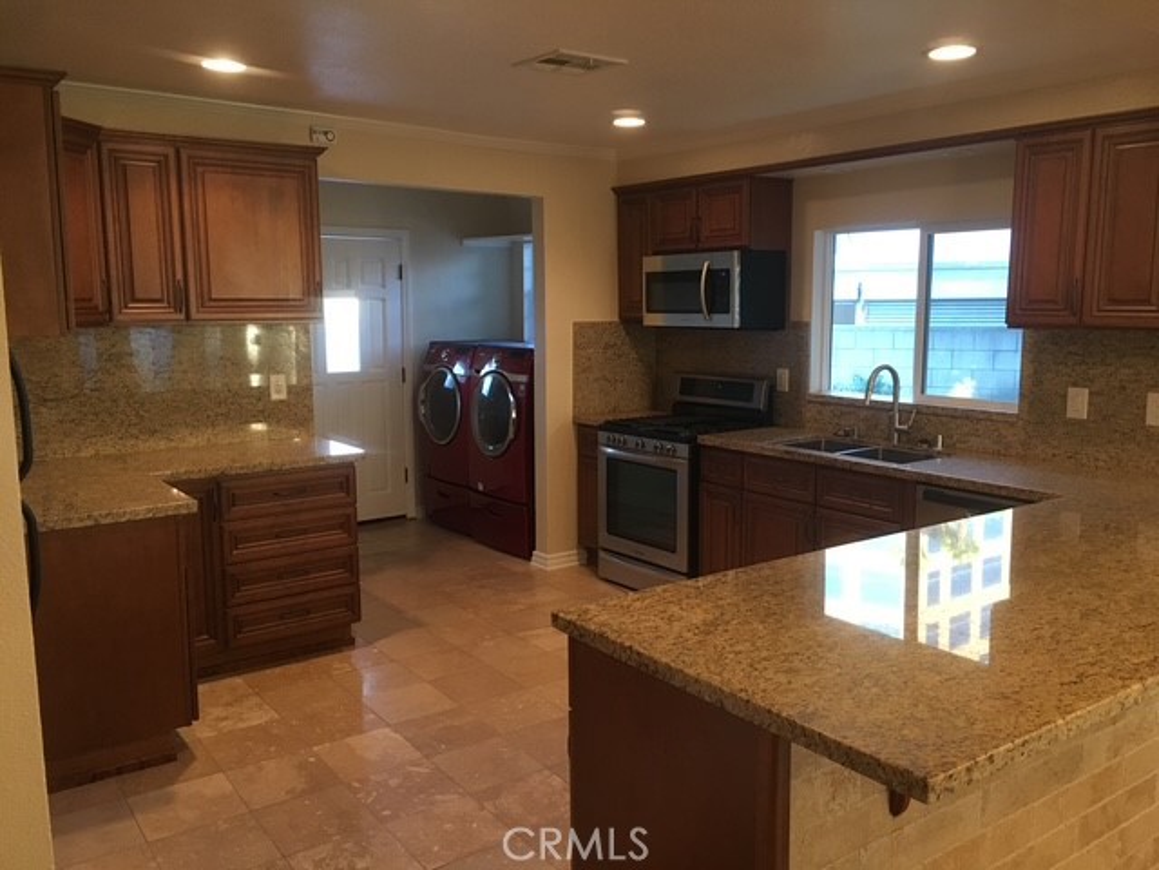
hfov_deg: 61.7
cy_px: 435
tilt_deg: -6.7
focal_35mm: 29
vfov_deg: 48.2
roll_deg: +0.8
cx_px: 580
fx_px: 971
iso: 160
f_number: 2.2
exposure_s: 1/30
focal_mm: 4.15
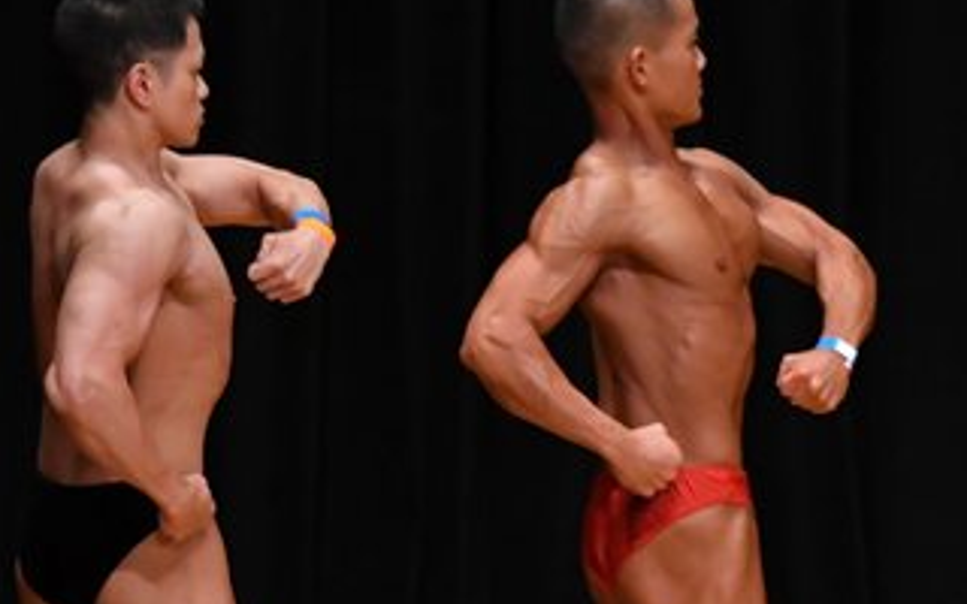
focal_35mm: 630
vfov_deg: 2.1
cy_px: 598
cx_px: 585
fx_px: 16603
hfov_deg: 3.3
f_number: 5.6
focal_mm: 170
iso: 3200
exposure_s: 1/400
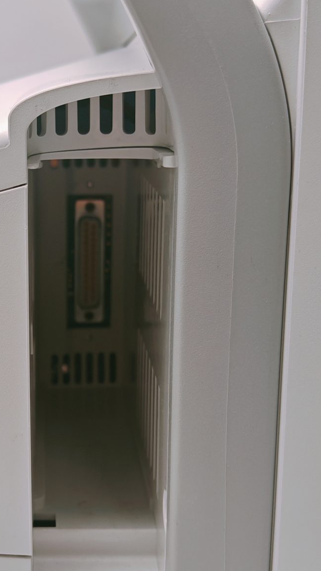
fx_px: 983
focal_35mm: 65
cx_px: 40
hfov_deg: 18.3
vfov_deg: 32.3
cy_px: 338
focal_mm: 6.83
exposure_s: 1/100
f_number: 2
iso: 80
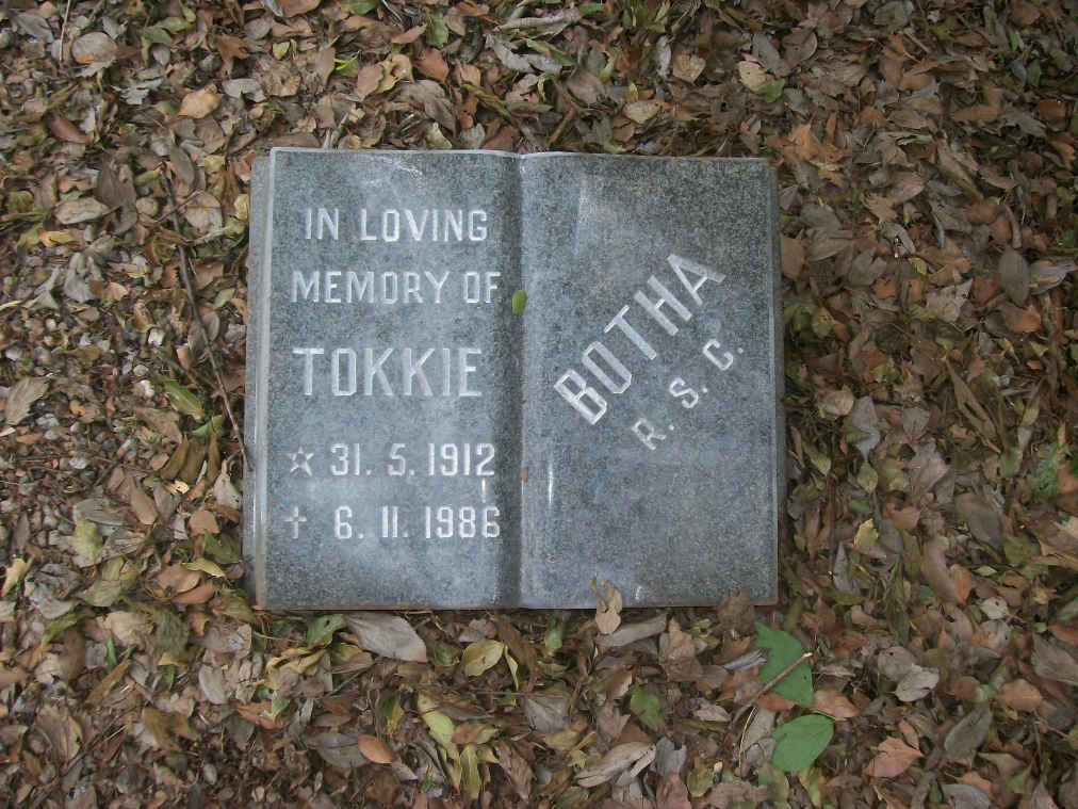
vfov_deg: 39.7
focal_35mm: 36
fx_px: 1121
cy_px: 404
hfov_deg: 51.4
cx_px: 539
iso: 80
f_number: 2.7
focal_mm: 6
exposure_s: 1/320
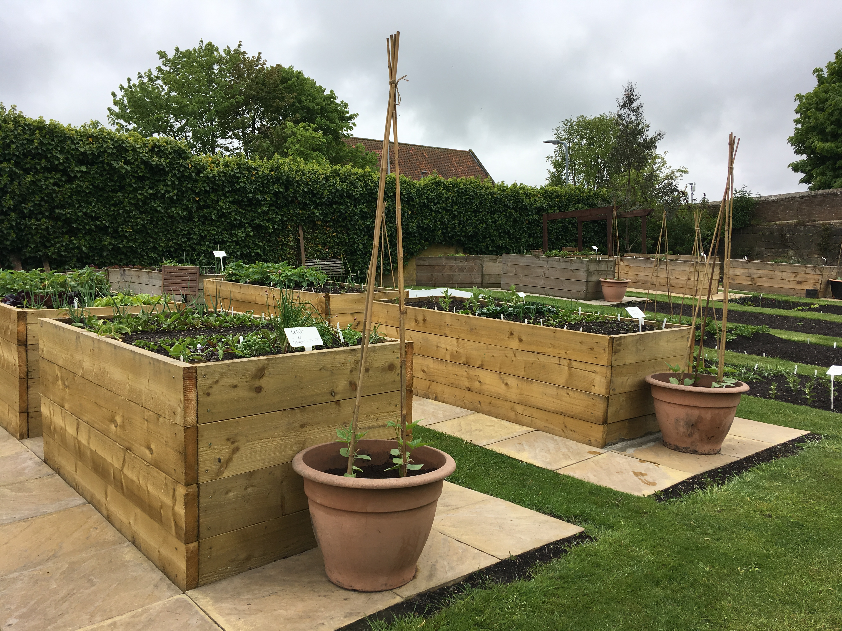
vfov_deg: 48.2
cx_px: 421
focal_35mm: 29
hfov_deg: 61.7
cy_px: 316
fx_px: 705
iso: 25
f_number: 2.2
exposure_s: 1/475
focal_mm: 4.15
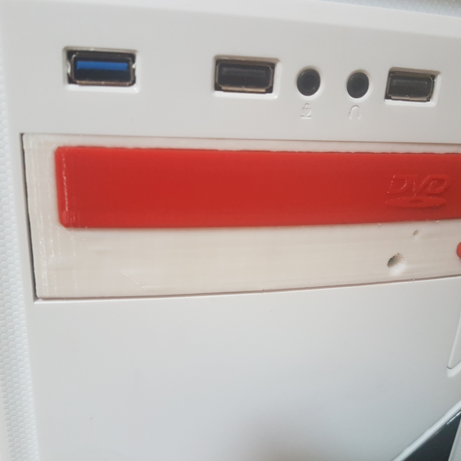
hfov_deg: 52.5
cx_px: 239
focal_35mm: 31
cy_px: 229
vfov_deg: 52.5
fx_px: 467
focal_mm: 4.2
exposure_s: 1/10
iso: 200
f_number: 1.7
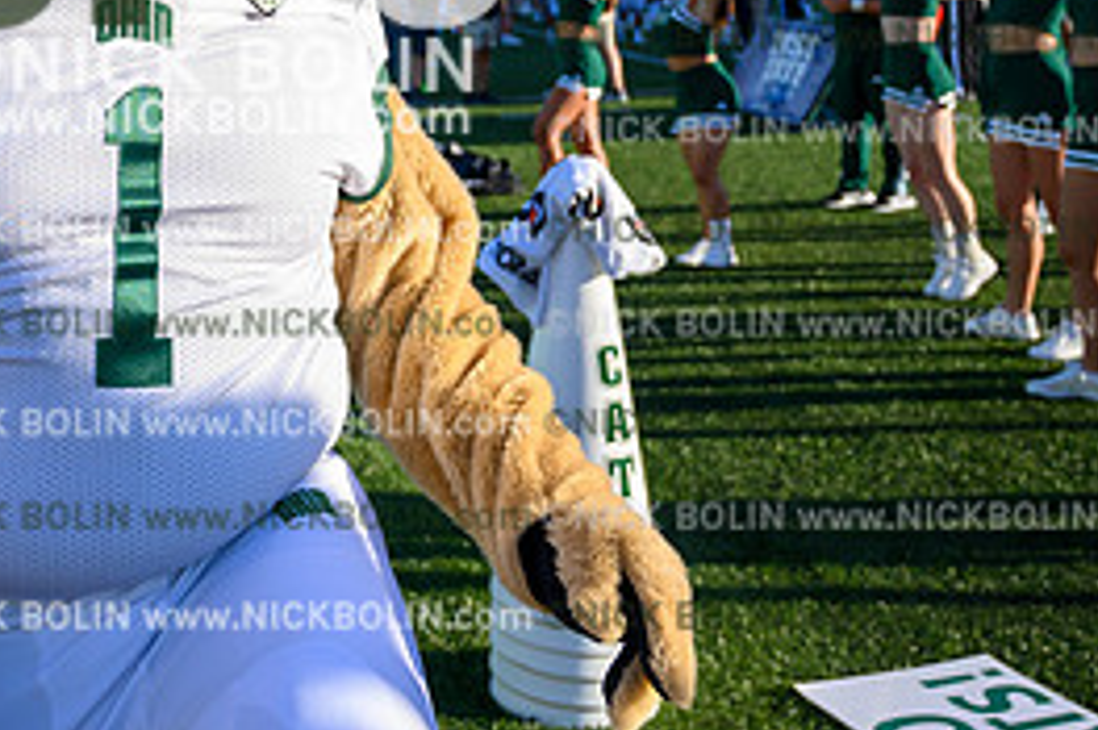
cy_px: -63
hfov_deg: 36.2
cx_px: 209
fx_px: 1615
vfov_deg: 23.9
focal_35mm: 53
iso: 125
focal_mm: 24
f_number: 4
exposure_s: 1/640
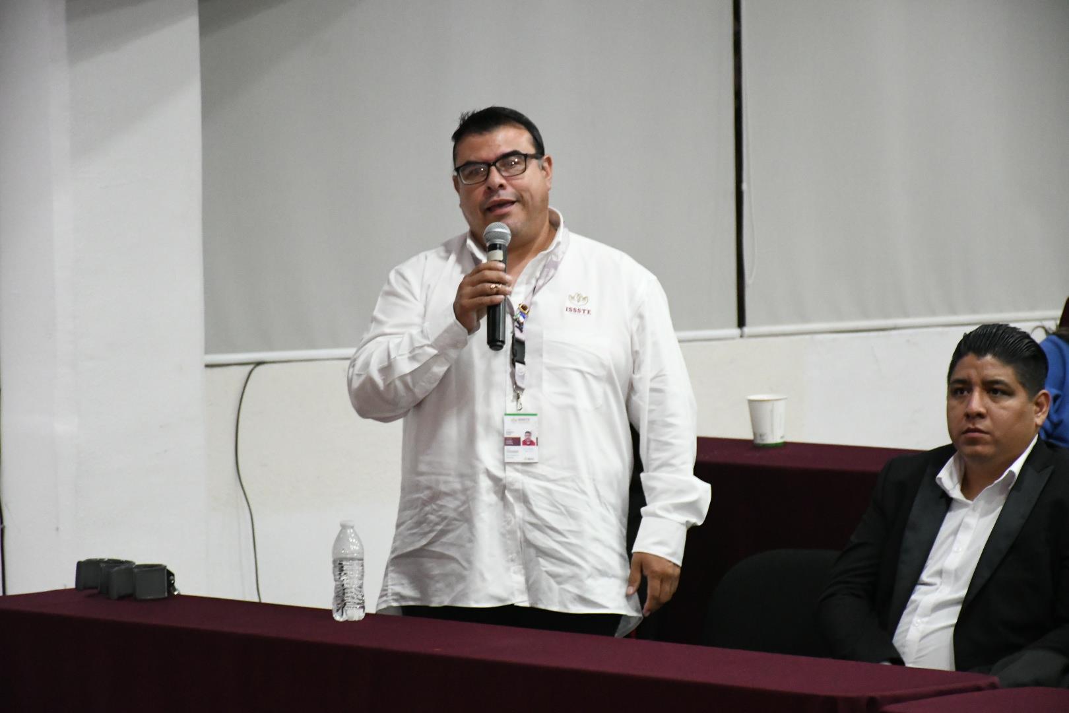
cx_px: 534
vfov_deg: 8.7
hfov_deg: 13.1
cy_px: 356
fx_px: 4662
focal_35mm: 157
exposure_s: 1/100
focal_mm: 105
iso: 6400
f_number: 5.6
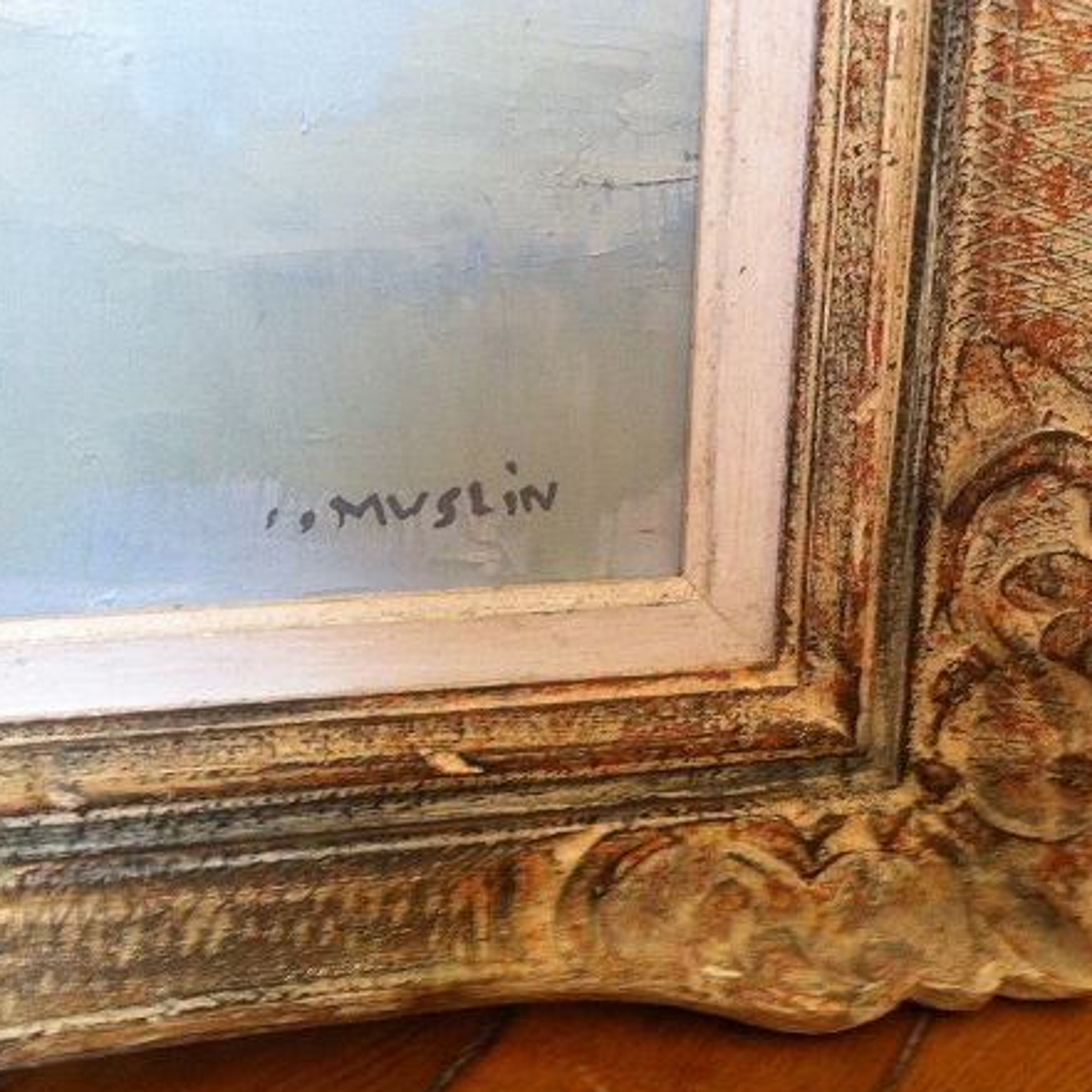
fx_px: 1499
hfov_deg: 40.0
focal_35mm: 42
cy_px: 547
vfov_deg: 40.0
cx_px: 490
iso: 200
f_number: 2.8
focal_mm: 3.85
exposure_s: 1/15
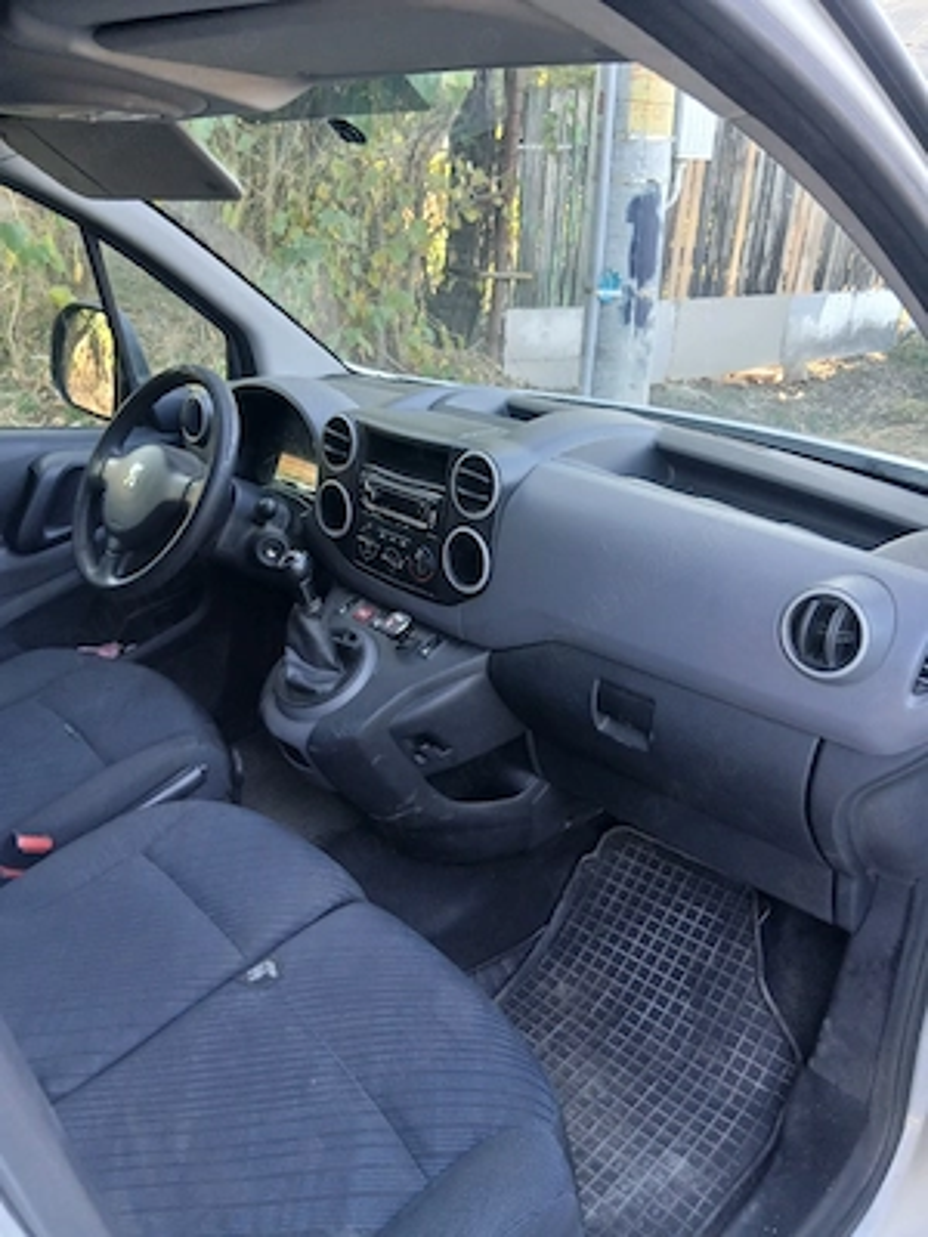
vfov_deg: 67.3
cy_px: 618
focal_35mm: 26
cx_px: 464
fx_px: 929
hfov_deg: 53.1
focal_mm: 3.98
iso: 125
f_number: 1.8
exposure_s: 1/60.2
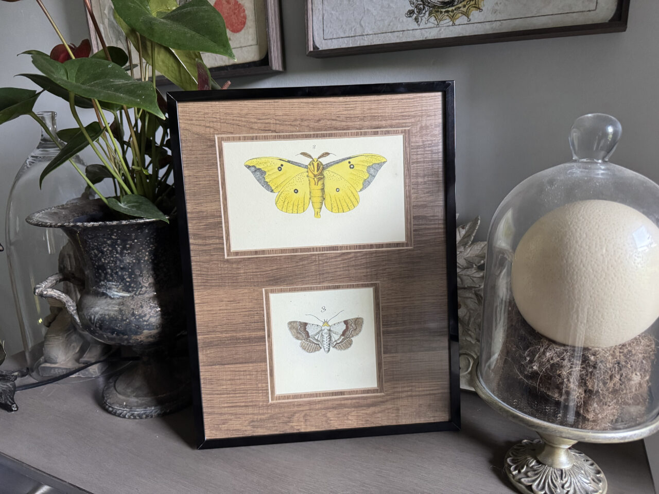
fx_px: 457
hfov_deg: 71.6
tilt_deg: -15.8
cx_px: 330
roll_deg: +2.4
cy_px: 247
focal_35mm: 24
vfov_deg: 56.8
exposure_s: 1/60
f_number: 1.78
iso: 500
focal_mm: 6.76
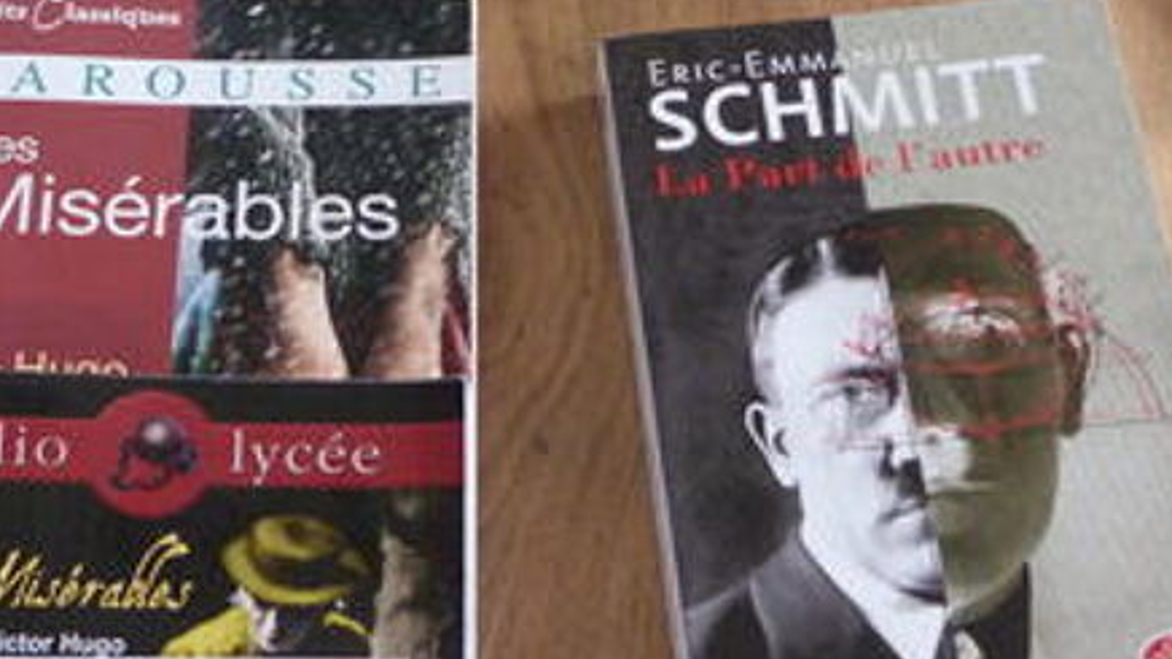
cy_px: 172
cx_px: 387
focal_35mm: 80
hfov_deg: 26.4
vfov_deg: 15.0
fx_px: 2486
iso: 320
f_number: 3
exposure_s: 1/60
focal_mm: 5.8
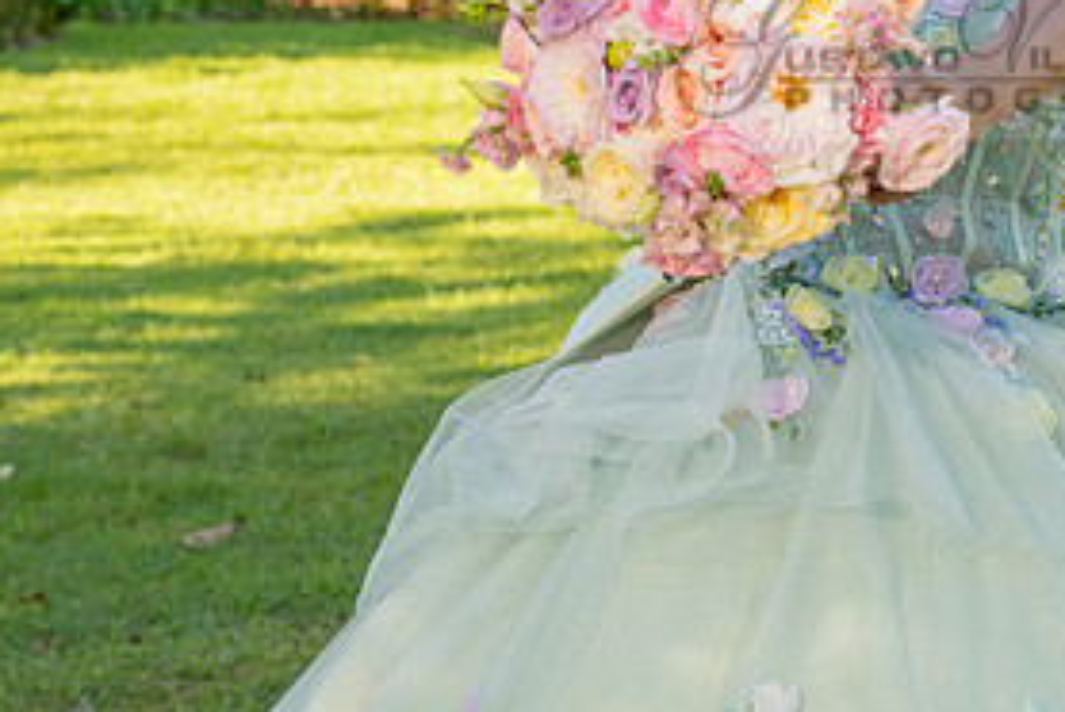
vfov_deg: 9.4
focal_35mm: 146
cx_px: 977
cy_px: 48
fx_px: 4324
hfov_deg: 13.9
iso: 200
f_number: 7.1
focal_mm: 70
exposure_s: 1/200
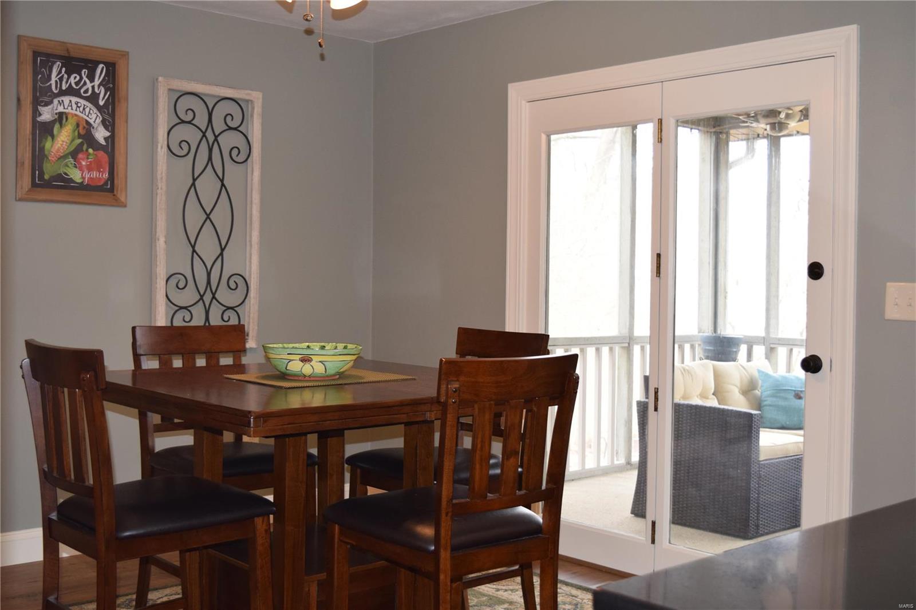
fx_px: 1068
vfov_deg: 31.9
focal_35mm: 42
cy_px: 305
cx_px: 458
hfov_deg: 46.4
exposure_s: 1/100
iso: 800
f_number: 5
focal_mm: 28
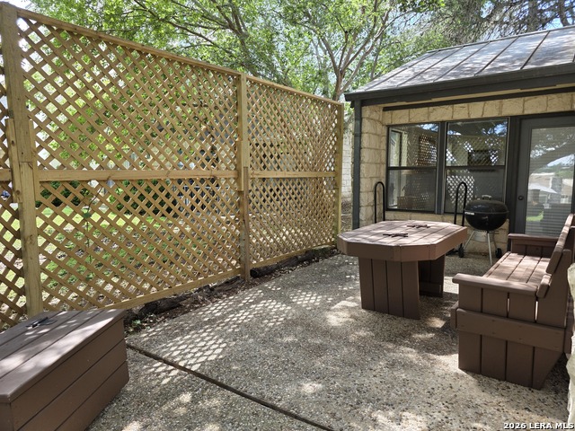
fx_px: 382
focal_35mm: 23
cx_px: 288
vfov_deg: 58.9
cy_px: 216
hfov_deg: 73.9
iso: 40
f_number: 1.7
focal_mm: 6.3
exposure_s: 1/180
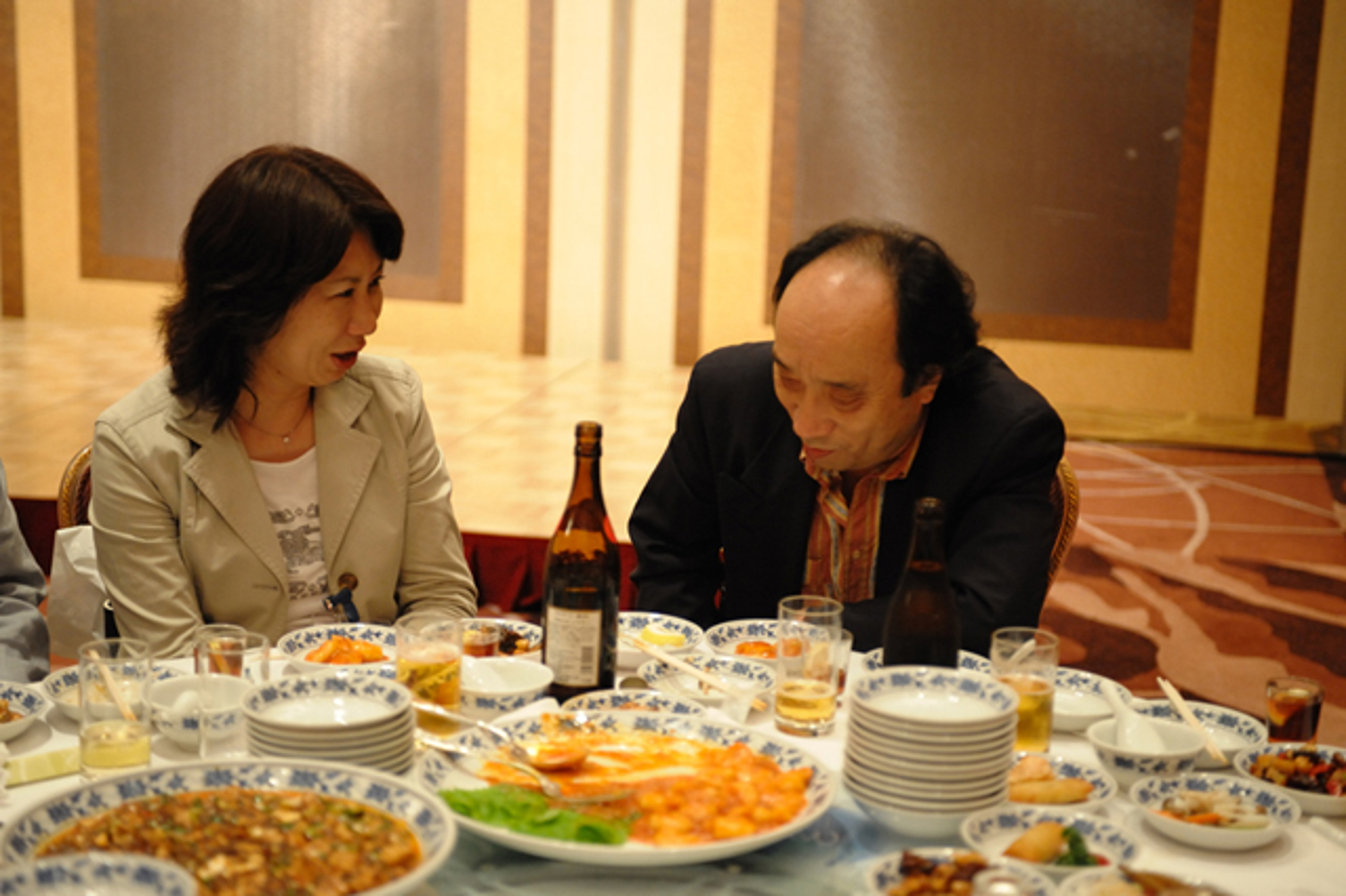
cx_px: 673
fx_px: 2317
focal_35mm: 62
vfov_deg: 21.9
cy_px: 448
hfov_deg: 32.4
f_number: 2.8
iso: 3600
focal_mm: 62
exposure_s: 1/125
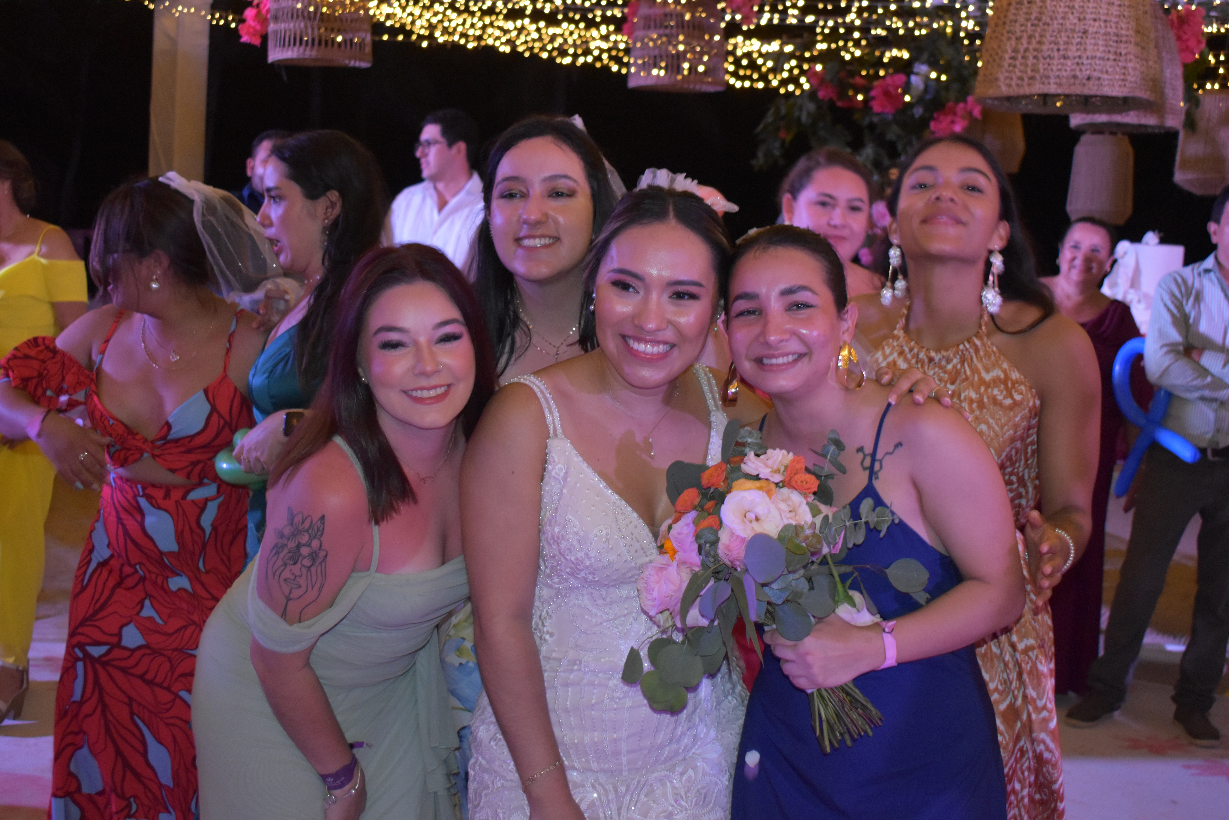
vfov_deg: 28.9
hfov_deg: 42.3
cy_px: 410
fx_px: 1587
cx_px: 614
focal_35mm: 46
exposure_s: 1/60
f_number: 4.2
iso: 2500
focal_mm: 31
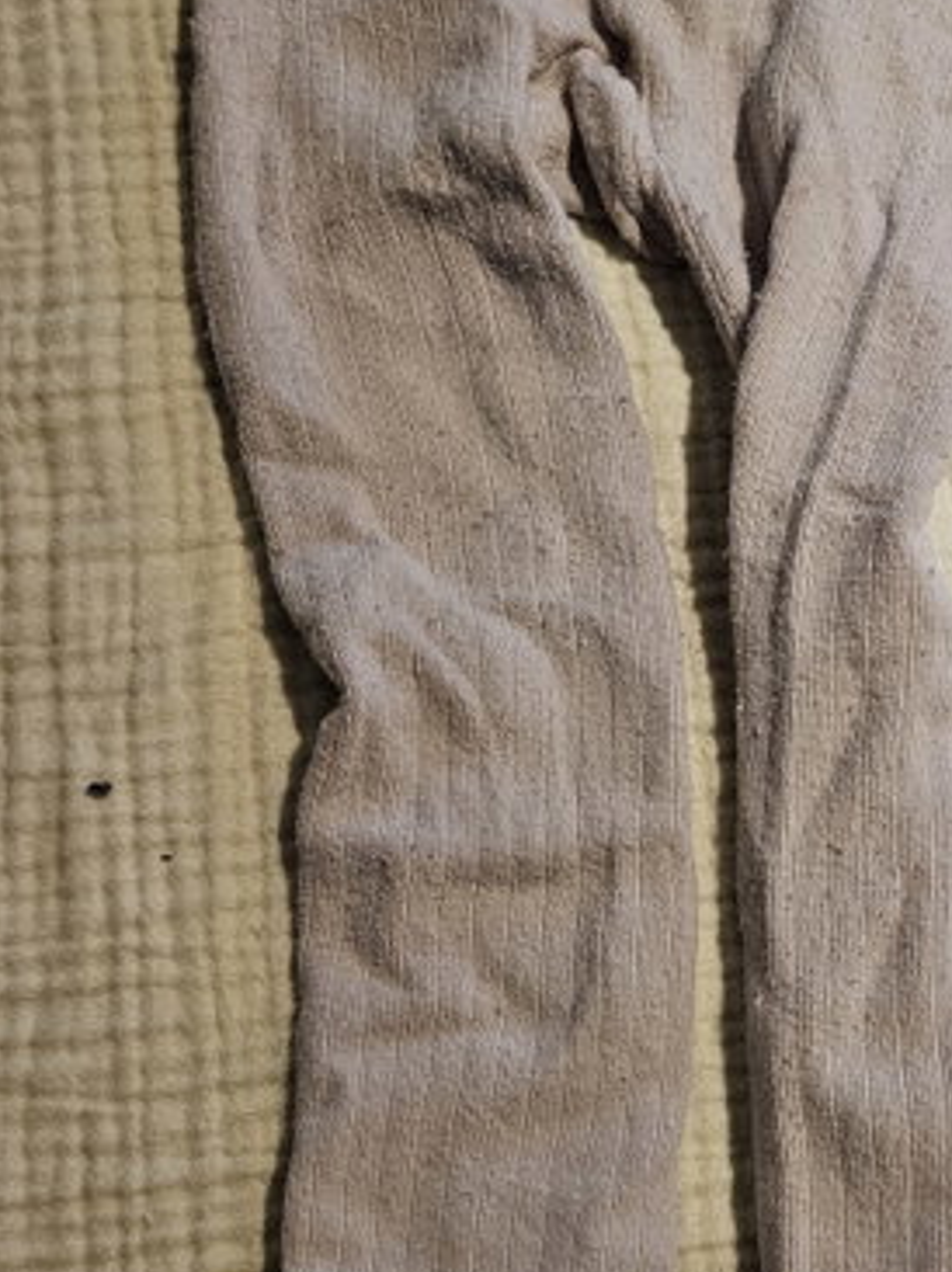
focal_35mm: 52
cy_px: 871
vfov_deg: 36.4
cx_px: 646
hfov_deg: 27.8
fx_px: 1909
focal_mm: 5.4
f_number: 1.8
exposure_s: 1/100
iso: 400
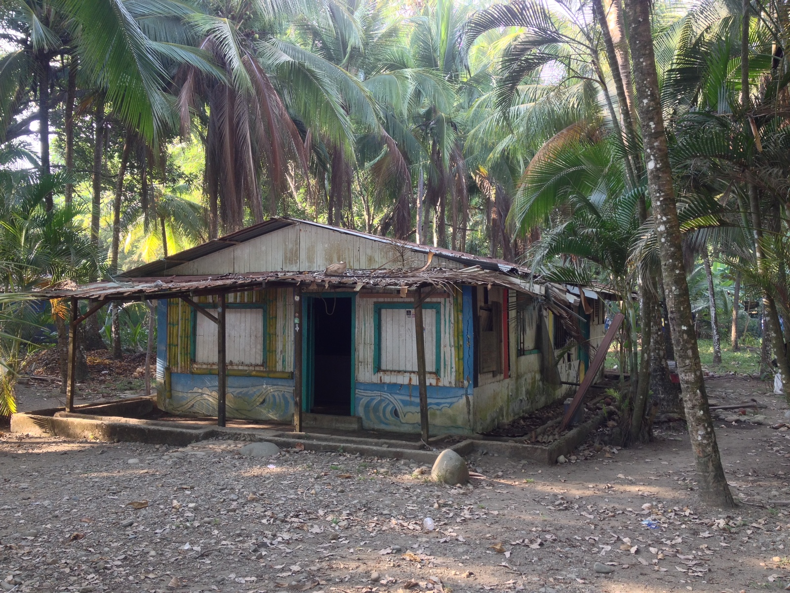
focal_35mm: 35
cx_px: 395
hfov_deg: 52.6
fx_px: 799
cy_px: 296
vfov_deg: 40.7
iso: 50
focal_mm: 4.28
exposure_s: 1/60
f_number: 2.4
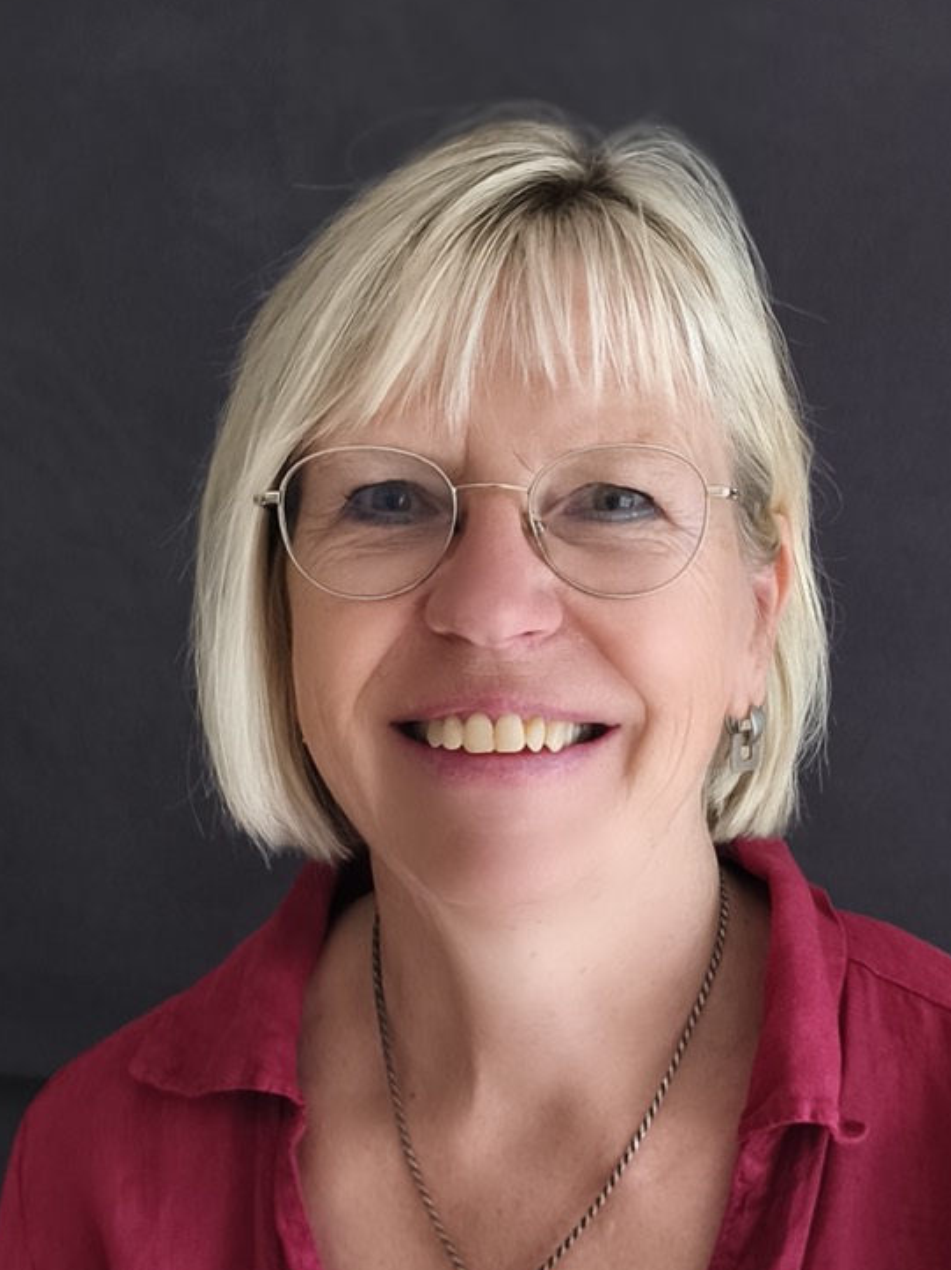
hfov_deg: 28.5
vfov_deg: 37.5
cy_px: 677
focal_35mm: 51
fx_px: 1869
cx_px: 520
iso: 1250
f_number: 1.65
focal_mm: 6.18
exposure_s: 1/50
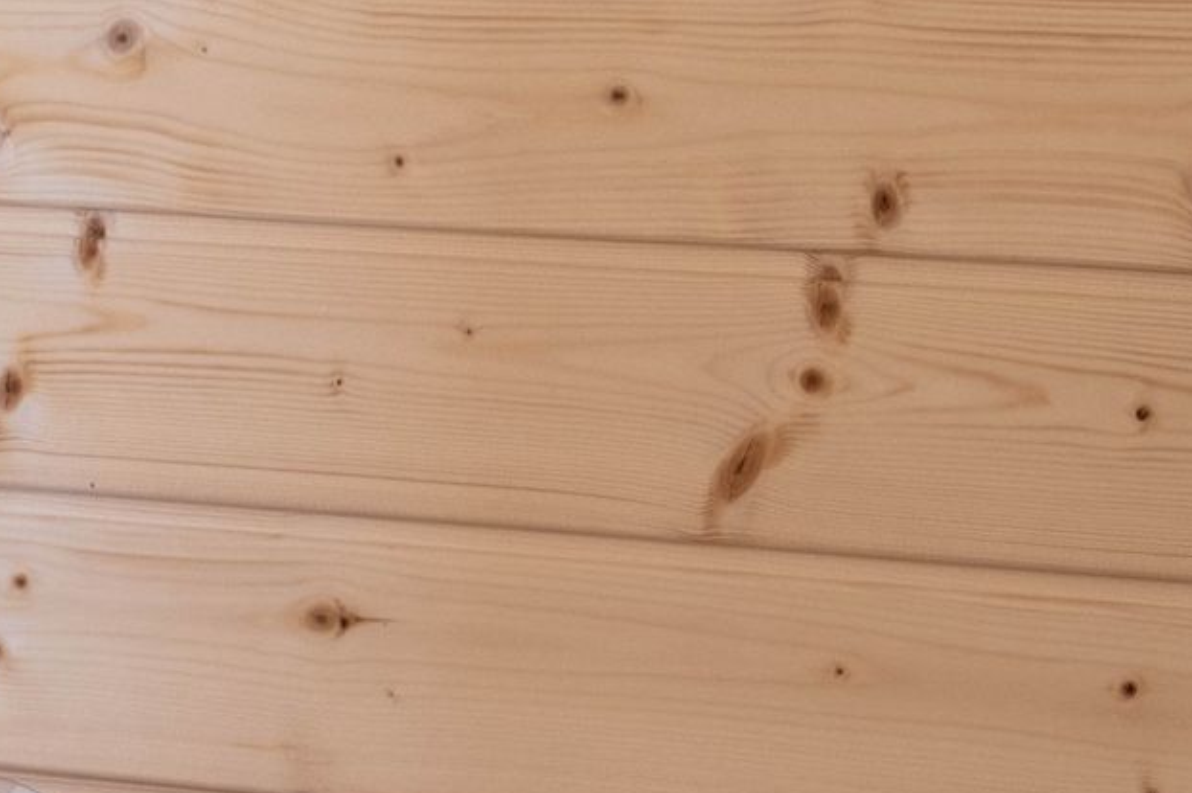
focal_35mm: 210
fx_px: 6949
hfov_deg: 9.8
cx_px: 498
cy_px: 515
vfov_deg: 6.5
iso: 160
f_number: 8
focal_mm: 34
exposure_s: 3
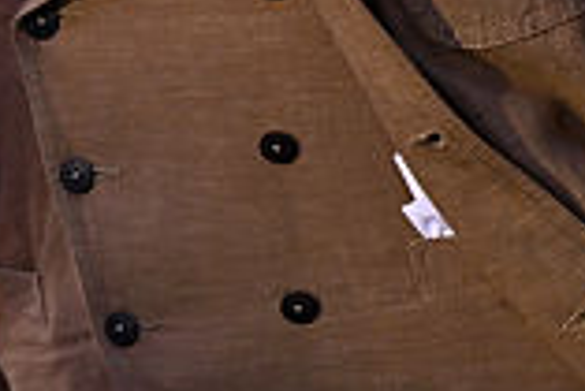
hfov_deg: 3.0
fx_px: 11141
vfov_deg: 2.0
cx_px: 104
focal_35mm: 685
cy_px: -292
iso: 800
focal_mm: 105
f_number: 3.5
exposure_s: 1/500
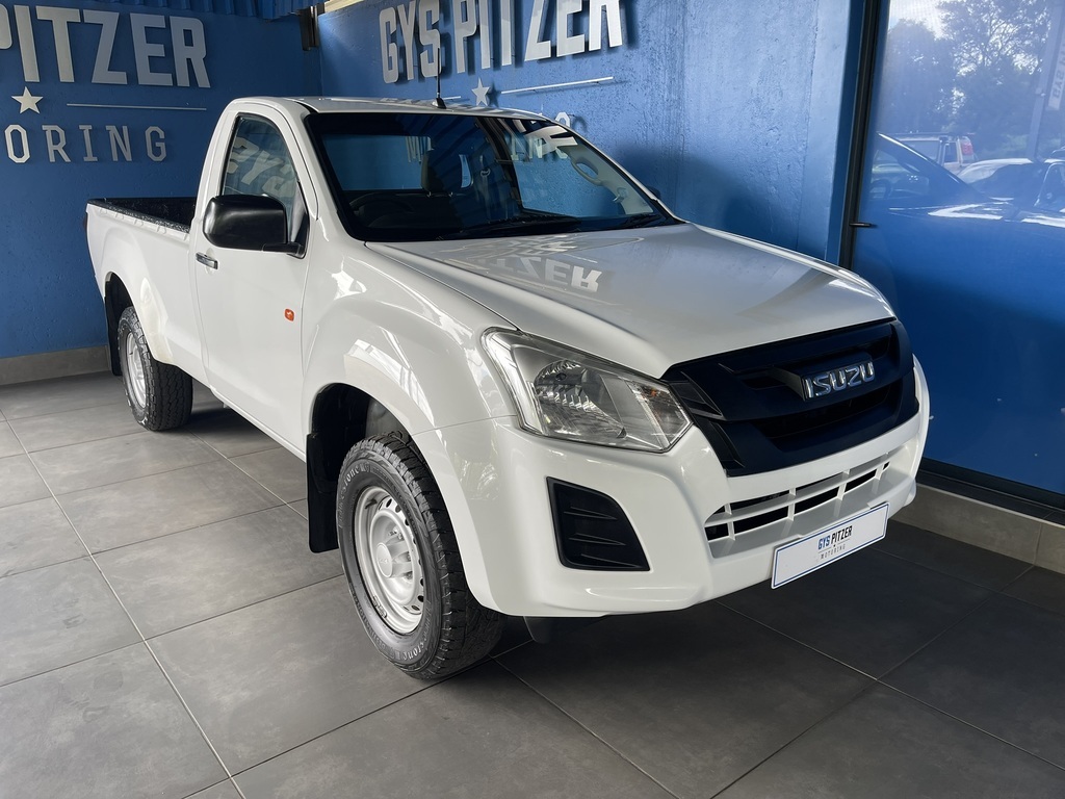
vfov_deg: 54.9
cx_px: 532
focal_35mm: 25
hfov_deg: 69.4
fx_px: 769
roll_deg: +1.0
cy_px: 400
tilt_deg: -16.6
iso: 40
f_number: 1.6
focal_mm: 5.1
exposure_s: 1/100
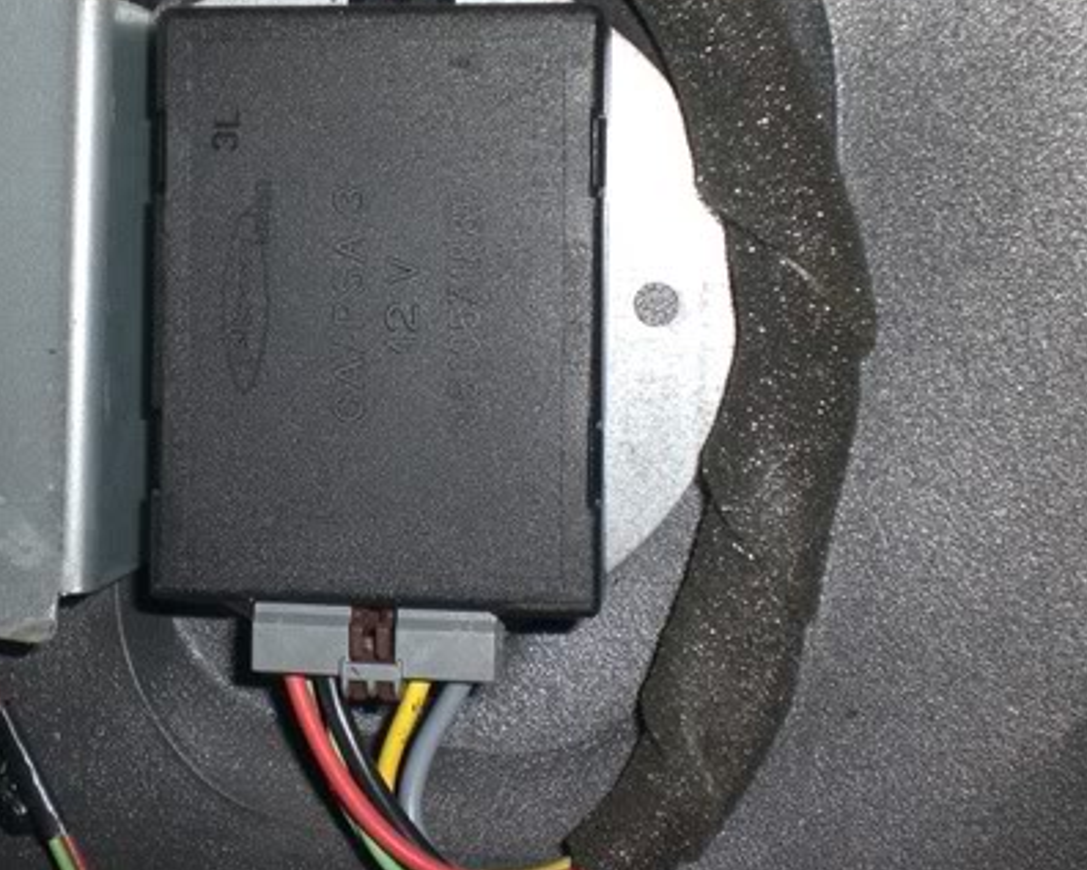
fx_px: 1931
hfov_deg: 31.0
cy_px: 222
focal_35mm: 60
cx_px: 305
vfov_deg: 25.1
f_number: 3.1
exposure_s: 1/60
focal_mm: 6.3
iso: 50
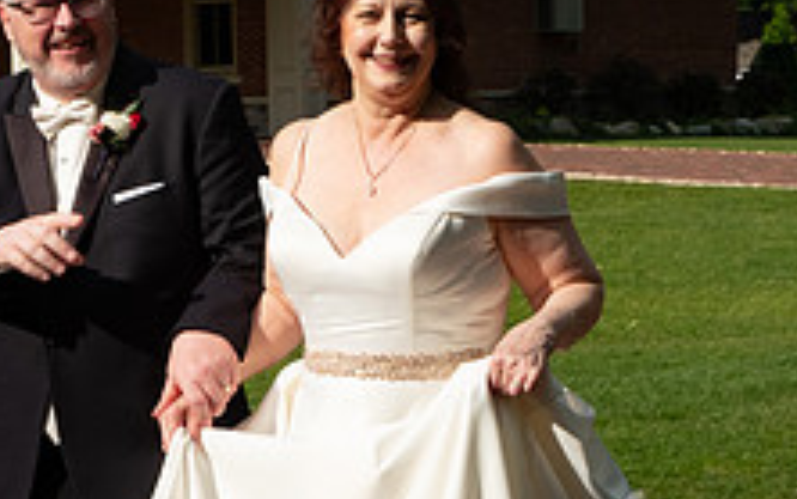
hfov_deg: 17.3
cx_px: 215
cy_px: 293
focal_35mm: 120
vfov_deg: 10.9
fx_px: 2608
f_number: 18
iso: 250
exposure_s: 1/125
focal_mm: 30.2
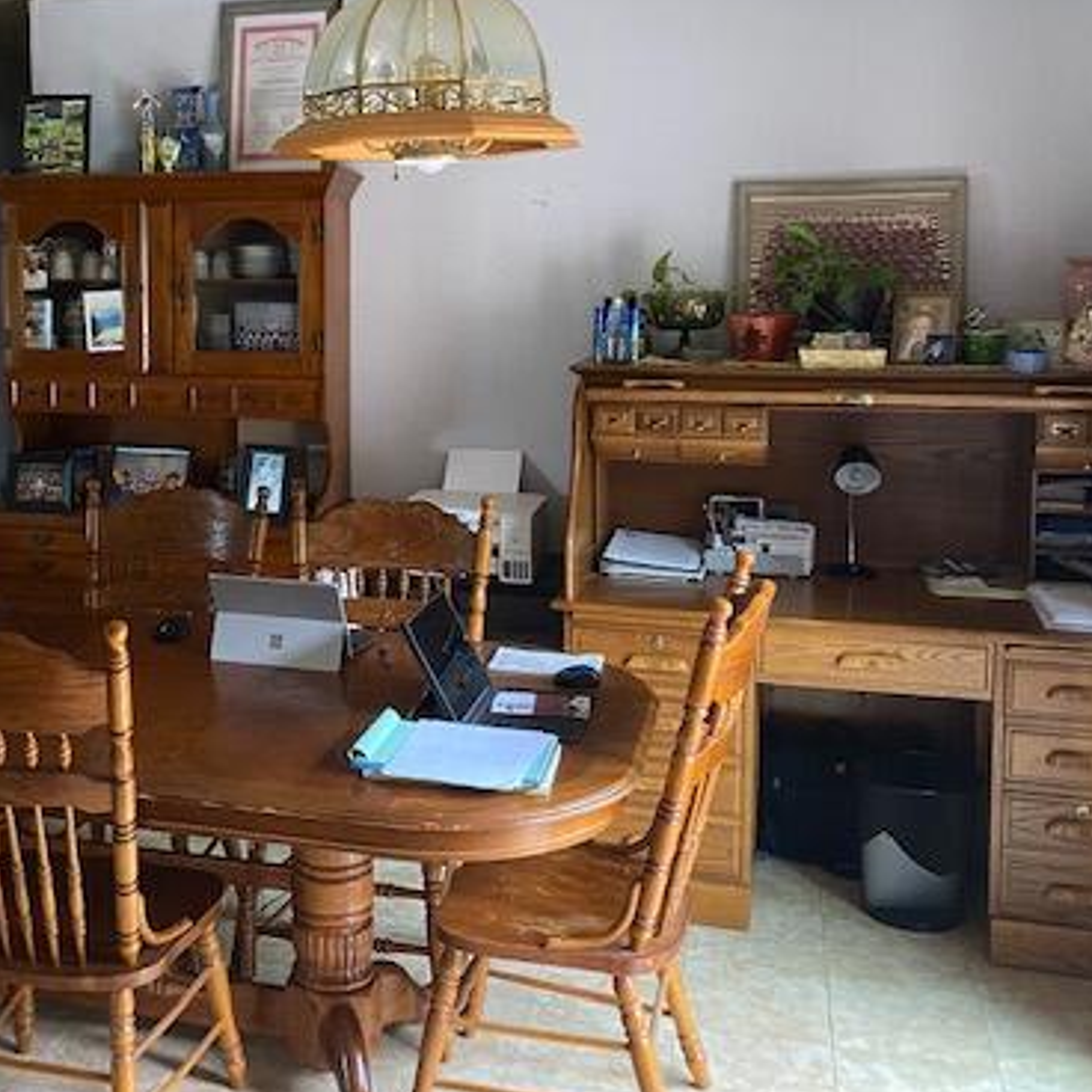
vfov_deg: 41.5
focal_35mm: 40
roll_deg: -0.1
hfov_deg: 40.9
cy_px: 398
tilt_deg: -5.7
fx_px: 1428
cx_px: 300
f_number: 1.8
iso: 500
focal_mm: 4.25
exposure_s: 1/30
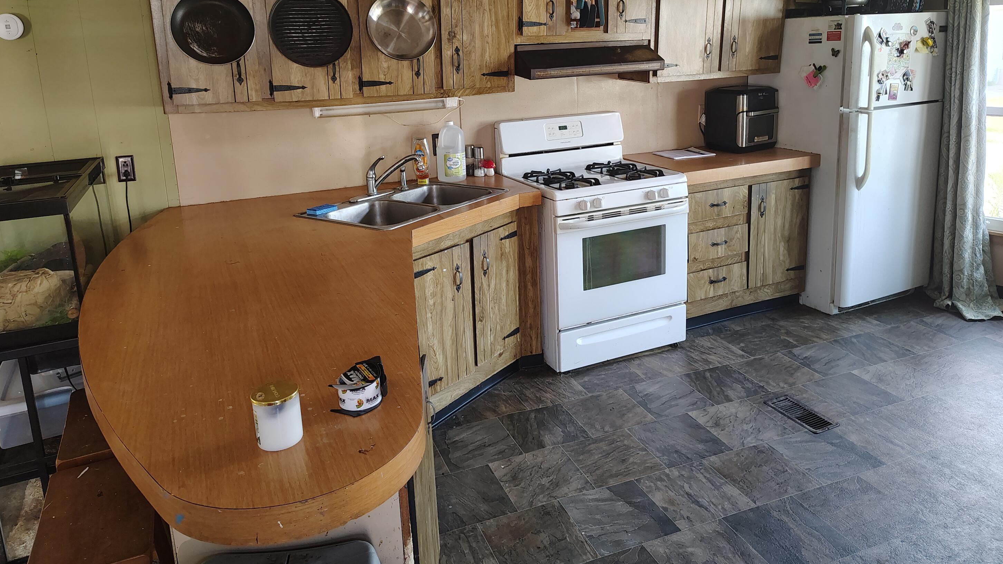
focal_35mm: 27
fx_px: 718
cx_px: 495
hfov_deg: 69.9
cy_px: 183
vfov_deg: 42.3
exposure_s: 1/60
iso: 975
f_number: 1.8
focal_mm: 5.56
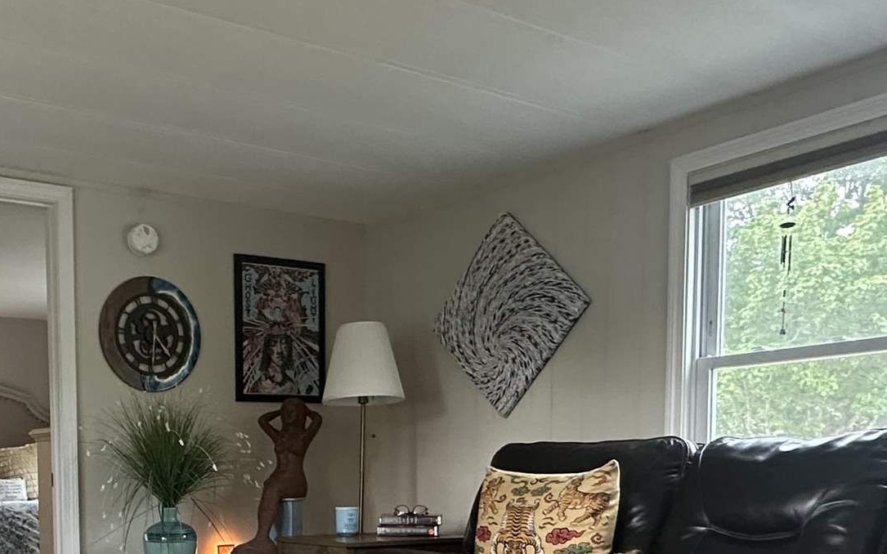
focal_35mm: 42
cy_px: 577
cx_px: 218
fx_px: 1015
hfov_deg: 45.5
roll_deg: +0.7
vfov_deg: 28.3
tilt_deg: -6.1
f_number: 2.2
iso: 400
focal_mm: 2.22
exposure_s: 1/60
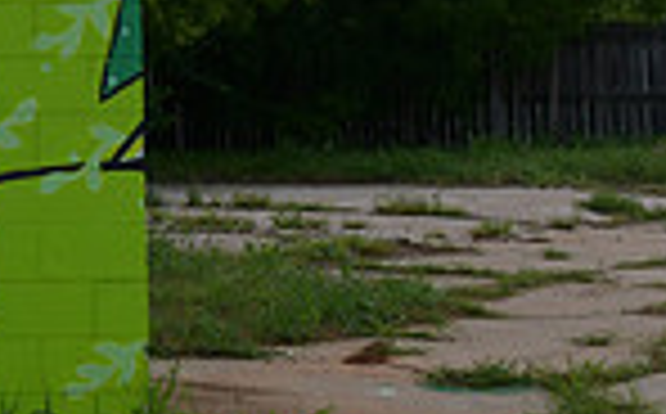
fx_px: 2827
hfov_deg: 12.5
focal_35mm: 156
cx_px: -454
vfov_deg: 8.2
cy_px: -232
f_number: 5.6
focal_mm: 26
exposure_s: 1/250
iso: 220
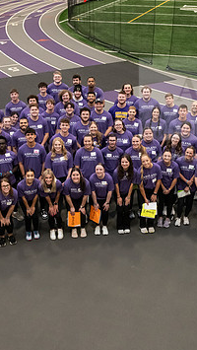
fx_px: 492
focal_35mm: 53
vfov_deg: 39.2
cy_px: 177
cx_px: 109
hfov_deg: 22.6
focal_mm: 31
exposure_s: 1/250
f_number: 4.5
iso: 5000
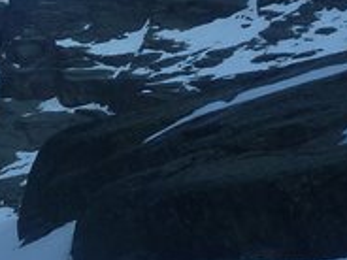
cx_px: -294
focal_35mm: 152
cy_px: 127
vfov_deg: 9.8
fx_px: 1524
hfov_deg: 11.9
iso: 80
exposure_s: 1/200
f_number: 3.3
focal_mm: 4.9
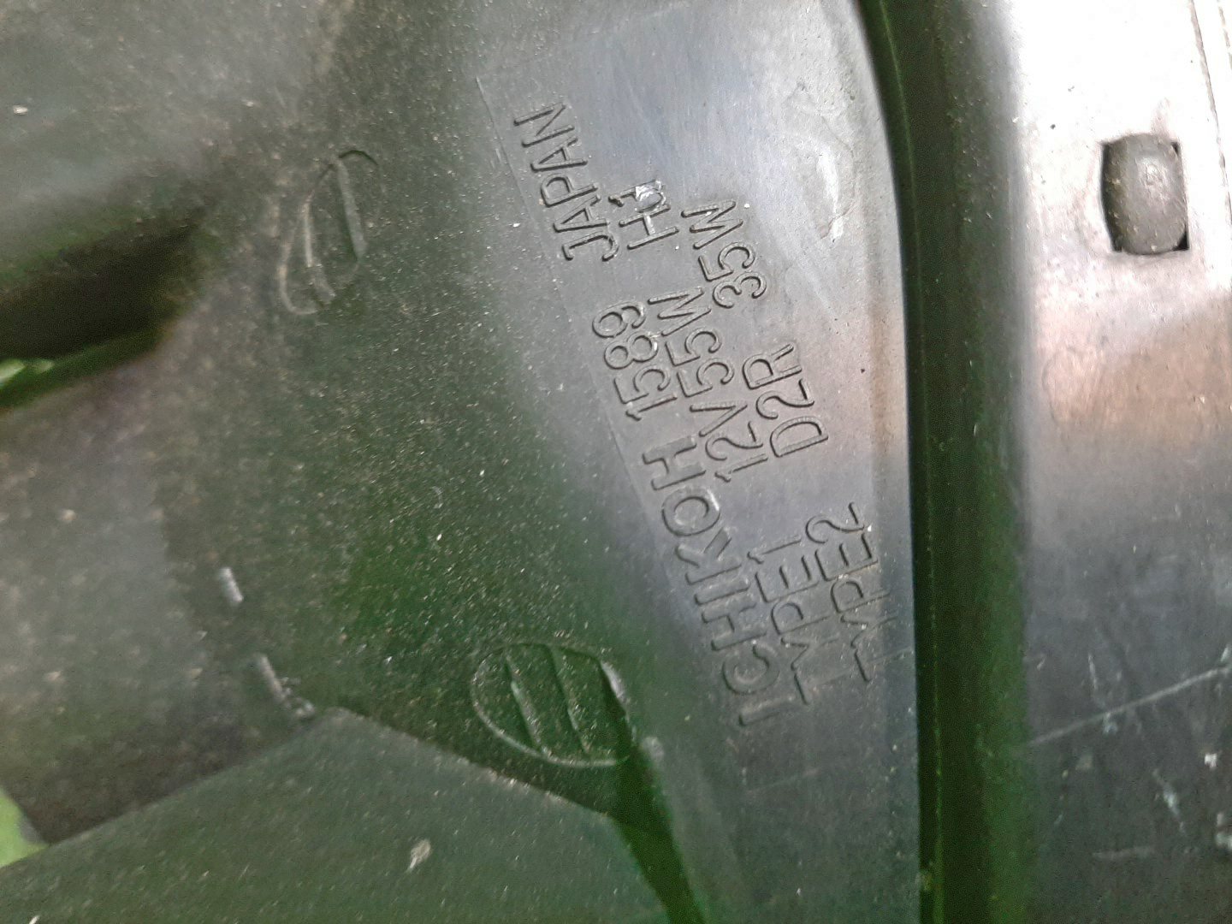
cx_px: 616
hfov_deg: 67.3
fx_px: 925
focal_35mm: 26
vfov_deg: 53.1
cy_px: 462
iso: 296
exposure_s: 1/25
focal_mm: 3.93
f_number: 1.7
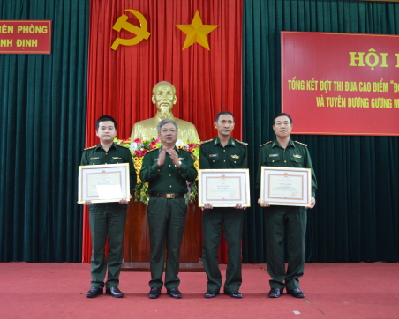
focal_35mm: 41
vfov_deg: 36.5
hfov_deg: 44.7
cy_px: 160
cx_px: 185
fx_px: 484
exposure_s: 1/40
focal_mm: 24
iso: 1600
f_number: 4
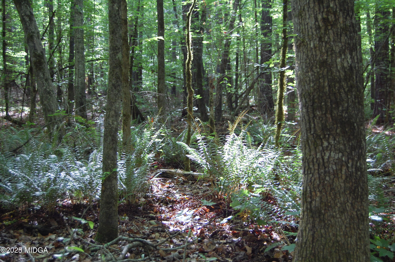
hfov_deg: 42.4
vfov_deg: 28.9
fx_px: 510
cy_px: 131
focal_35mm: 46
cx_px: 198
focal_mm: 31
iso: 400
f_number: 4.5
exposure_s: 1/40
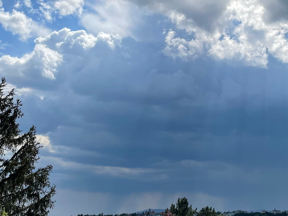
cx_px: 203
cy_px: 84
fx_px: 466
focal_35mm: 56
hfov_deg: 33.9
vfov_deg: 26.0
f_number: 1.6
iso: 32
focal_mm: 4.2
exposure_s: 1/7813
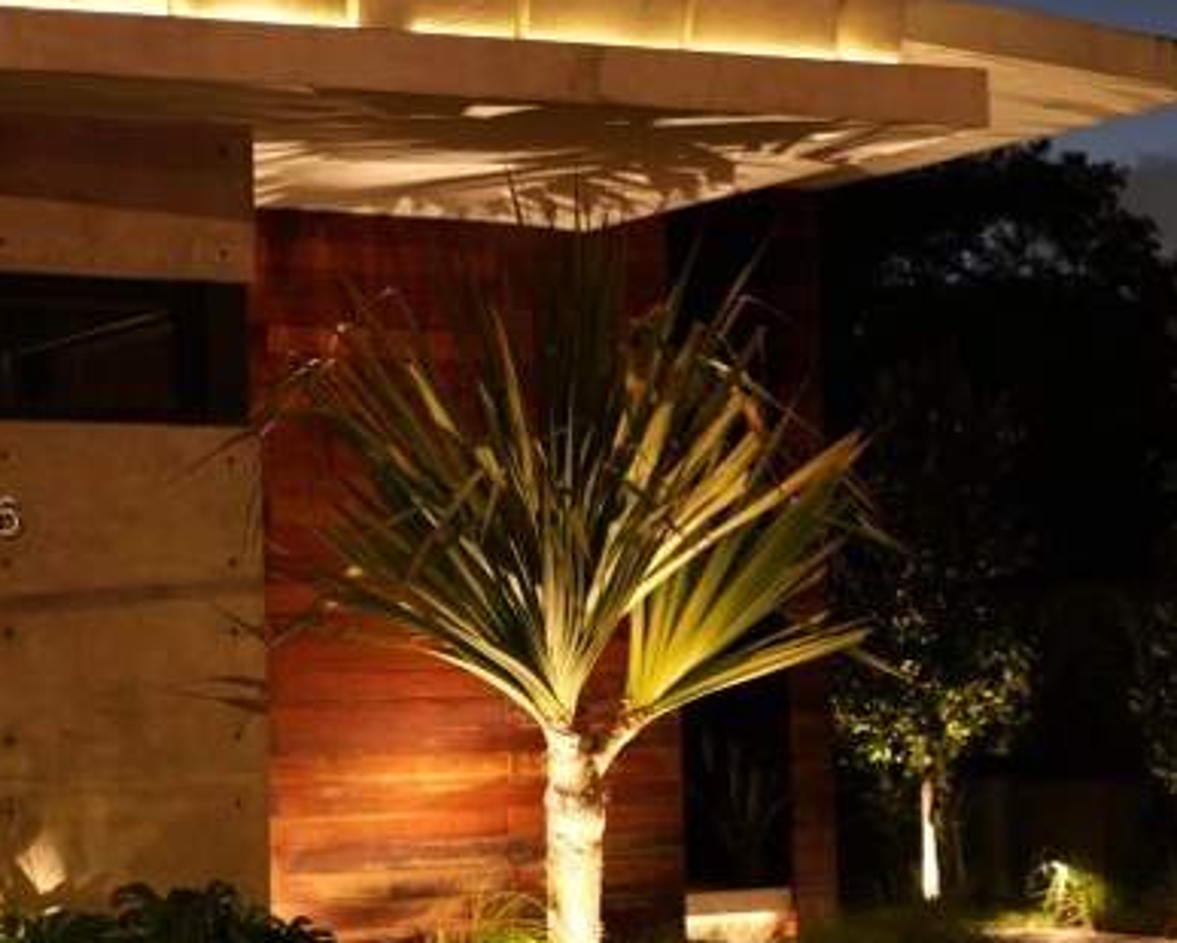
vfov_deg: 15.9
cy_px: 514
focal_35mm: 97
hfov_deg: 19.7
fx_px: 3381
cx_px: 557
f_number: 2
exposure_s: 1/6
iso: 200
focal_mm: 50
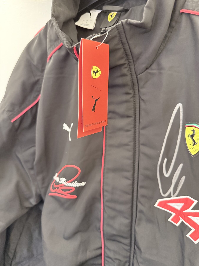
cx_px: 100
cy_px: 133
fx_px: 184
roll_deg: -2.8
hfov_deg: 56.8
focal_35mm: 24
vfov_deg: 71.6
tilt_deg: -15.7
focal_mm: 6.76
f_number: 1.78
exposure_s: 1/25
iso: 1000
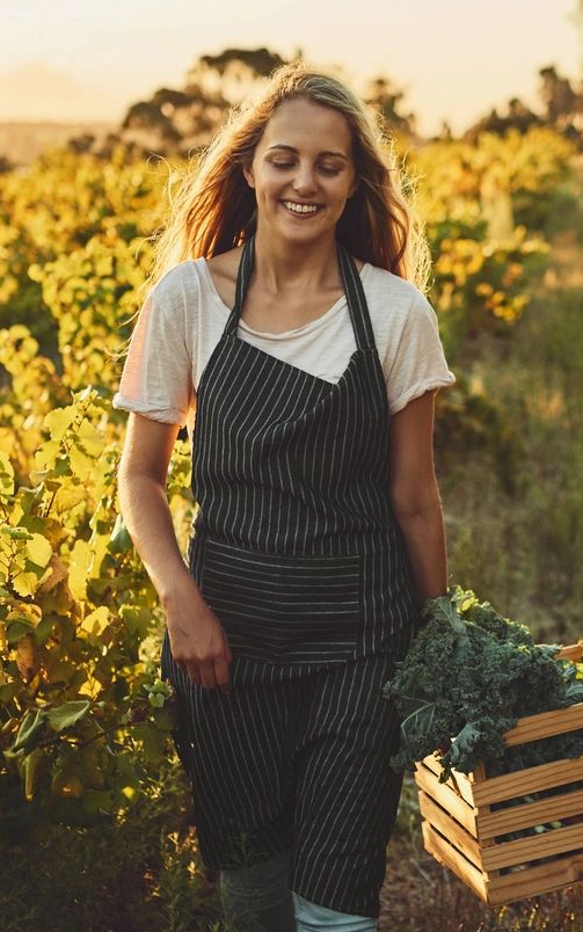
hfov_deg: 13.9
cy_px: 446
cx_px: 404
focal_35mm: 94
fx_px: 2388
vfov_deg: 22.1
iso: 200
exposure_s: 1/1250
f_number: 2.2
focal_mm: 35
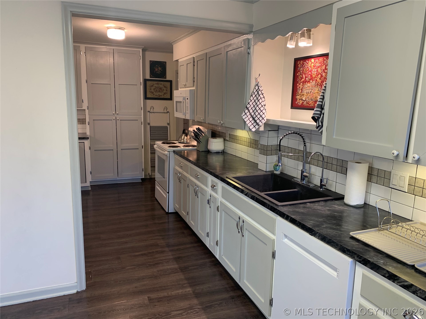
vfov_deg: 53.1
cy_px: 160
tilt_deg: -11.9
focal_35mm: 26
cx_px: 213
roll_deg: -0.3
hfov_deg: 67.3
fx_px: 320
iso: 100
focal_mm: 4.25
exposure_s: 1/60
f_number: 1.8
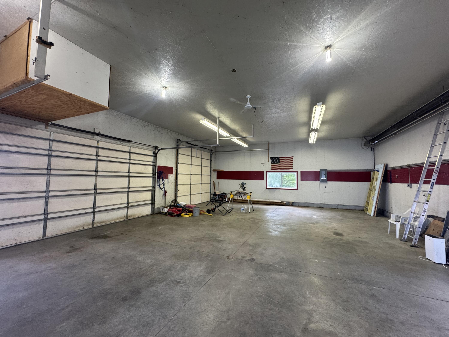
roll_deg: -1.0
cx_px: 224
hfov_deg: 102.1
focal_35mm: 14
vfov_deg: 85.7
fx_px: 182
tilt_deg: +2.2
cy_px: 168
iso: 200
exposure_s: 1/120
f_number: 2.2
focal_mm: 2.22
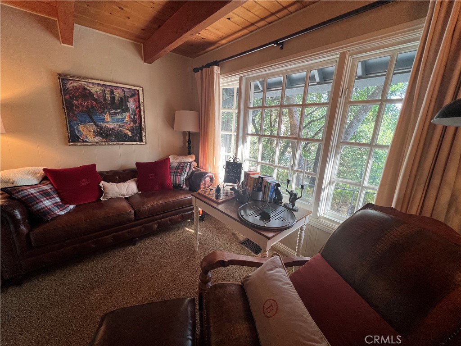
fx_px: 173
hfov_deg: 106.2
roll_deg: -2.7
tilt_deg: -14.8
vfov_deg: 89.9
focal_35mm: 13
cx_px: 230
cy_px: 173
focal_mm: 1.57
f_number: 1.8
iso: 160
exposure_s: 1/120
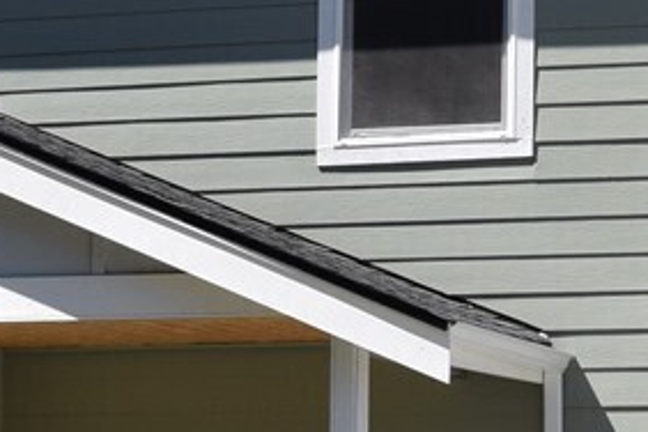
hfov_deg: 8.4
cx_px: 520
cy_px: 378
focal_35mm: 244
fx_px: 4392
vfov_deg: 5.6
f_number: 10
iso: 200
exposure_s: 1/400
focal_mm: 27
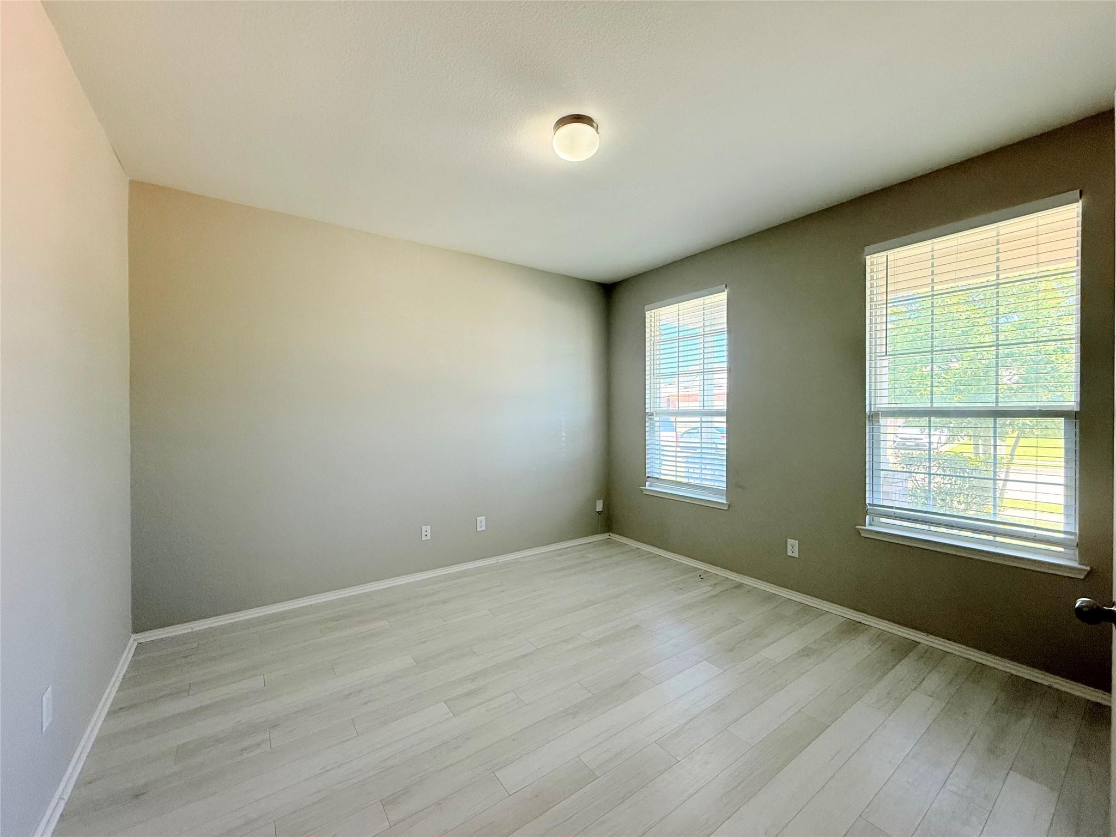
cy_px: 418
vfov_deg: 85.7
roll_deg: +0.3
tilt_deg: -0.7
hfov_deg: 102.1
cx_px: 558
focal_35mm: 14
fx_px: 451
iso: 200
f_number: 2.2
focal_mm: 2.22
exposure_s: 1/120
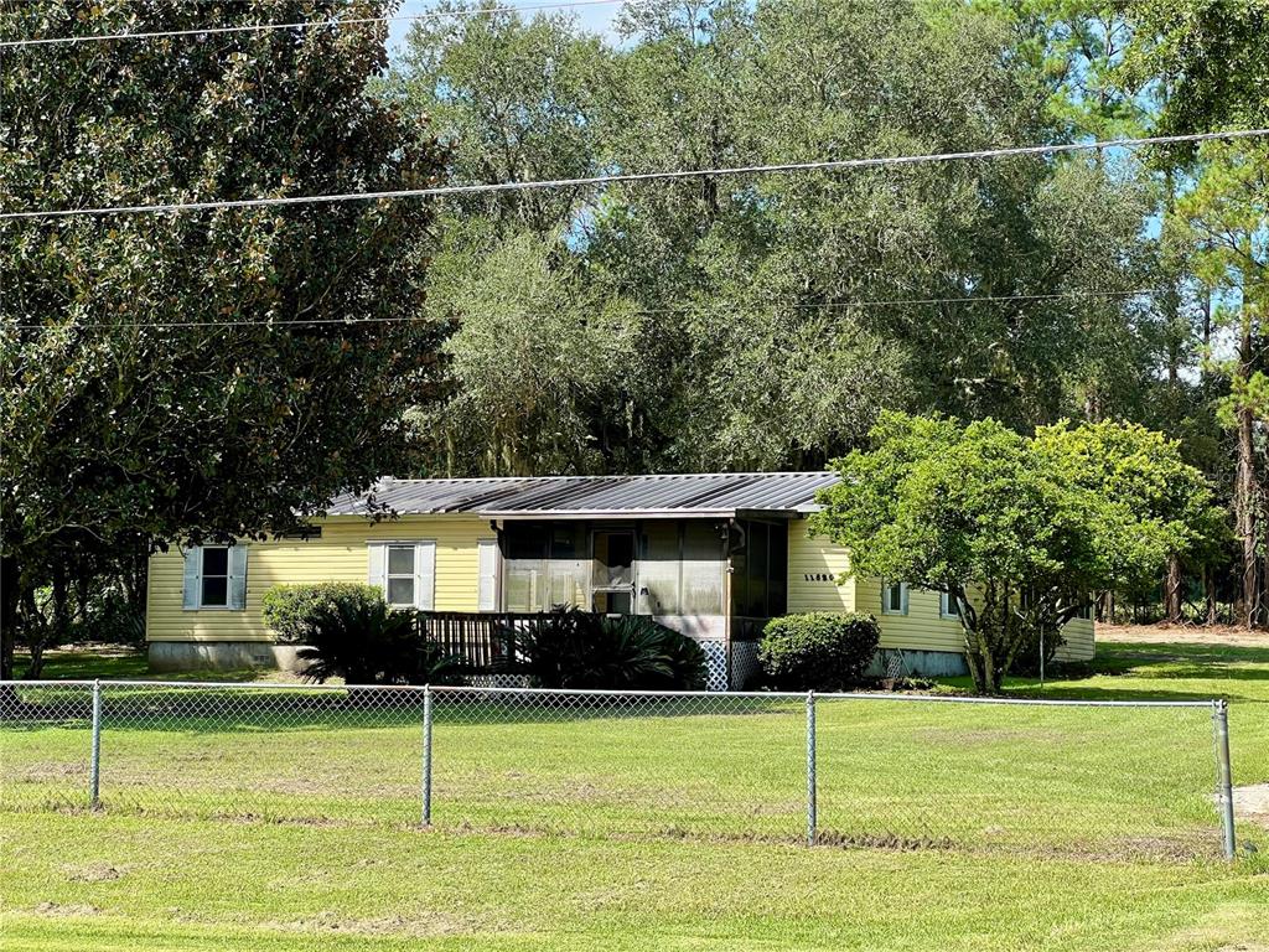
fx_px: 2823
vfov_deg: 19.1
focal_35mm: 77
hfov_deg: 25.3
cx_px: 634
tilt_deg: +3.6
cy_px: 476
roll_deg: -0.8
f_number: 2.8
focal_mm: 9
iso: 32
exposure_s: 1/286
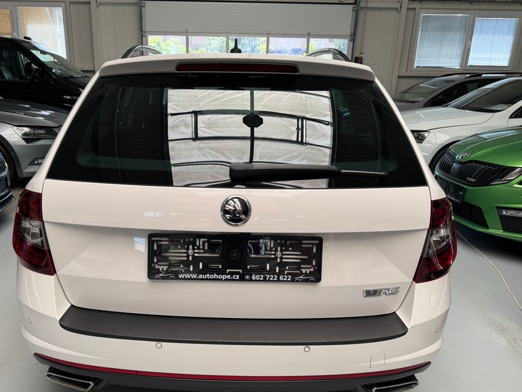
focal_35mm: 29
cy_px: 227
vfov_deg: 48.1
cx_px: 222
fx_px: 437
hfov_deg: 61.3
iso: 64
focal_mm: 6.76
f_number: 1.78
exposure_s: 1/200
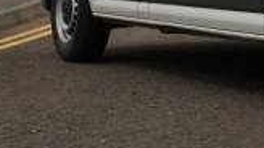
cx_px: 452
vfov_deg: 5.1
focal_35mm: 230
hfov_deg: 9.0
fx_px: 1611
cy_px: -167
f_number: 4.5
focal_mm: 56.3
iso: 100
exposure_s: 1/400
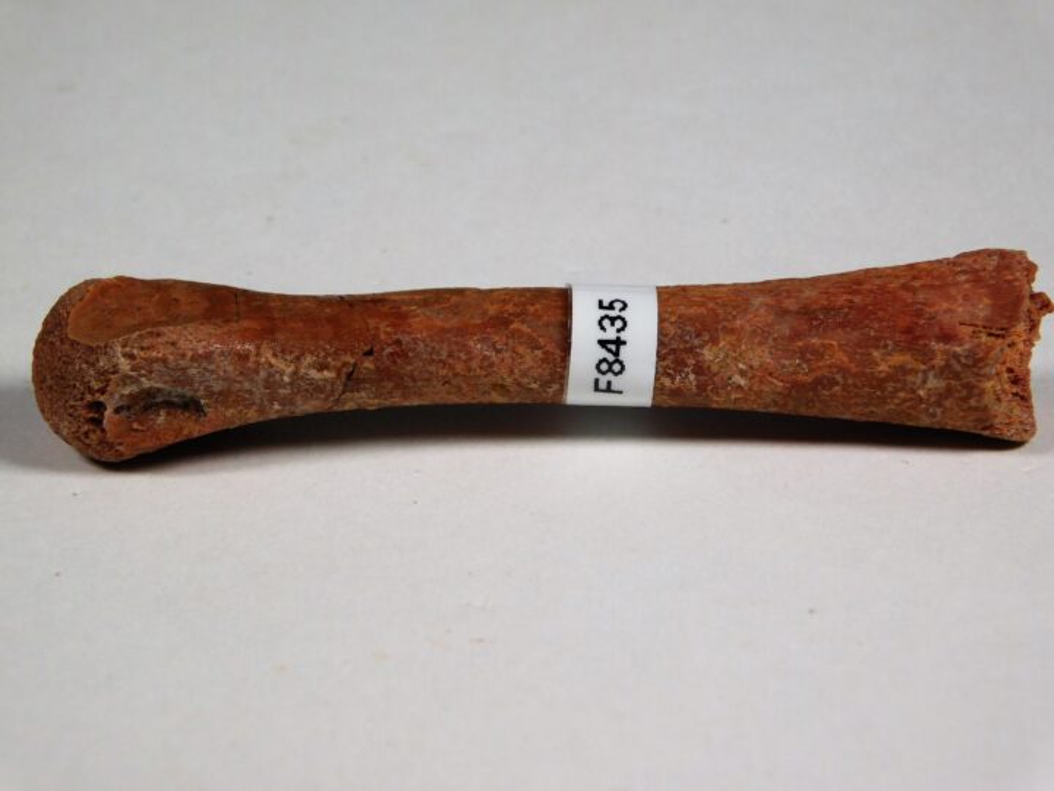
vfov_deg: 6.4
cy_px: 396
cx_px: 527
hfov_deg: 8.5
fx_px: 7064
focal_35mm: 232
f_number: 5.6
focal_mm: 41.3
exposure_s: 1/400
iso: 125
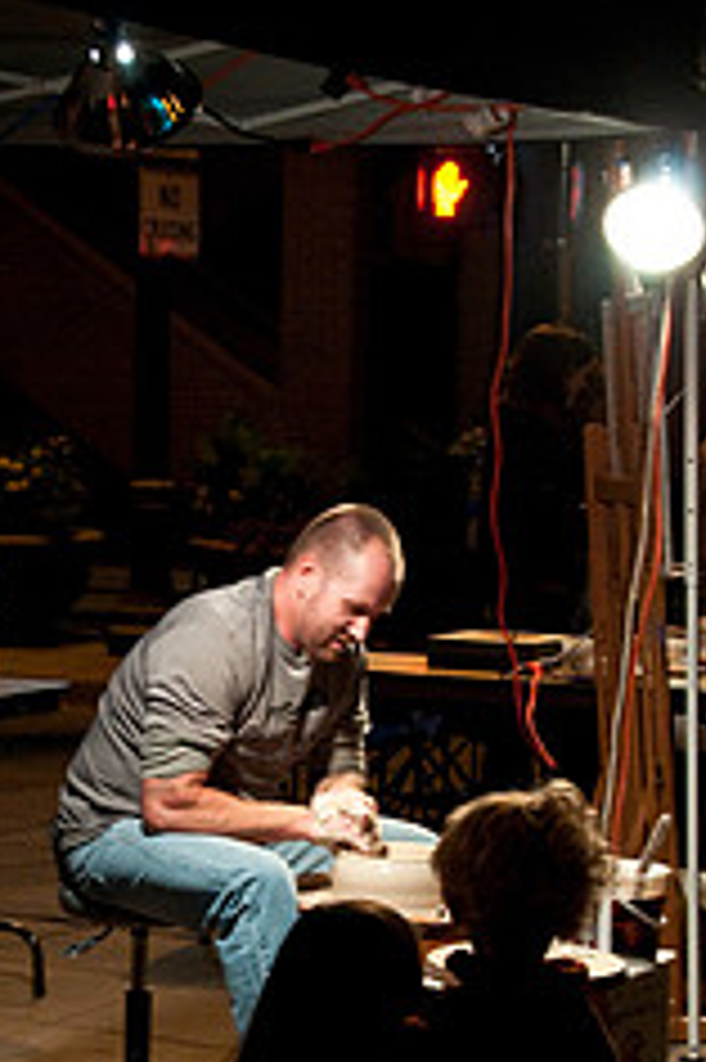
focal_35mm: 103
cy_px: 891
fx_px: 3034
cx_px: 227
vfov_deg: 19.6
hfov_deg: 13.2
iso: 1250
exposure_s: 1/30
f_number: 6.3
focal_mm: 36
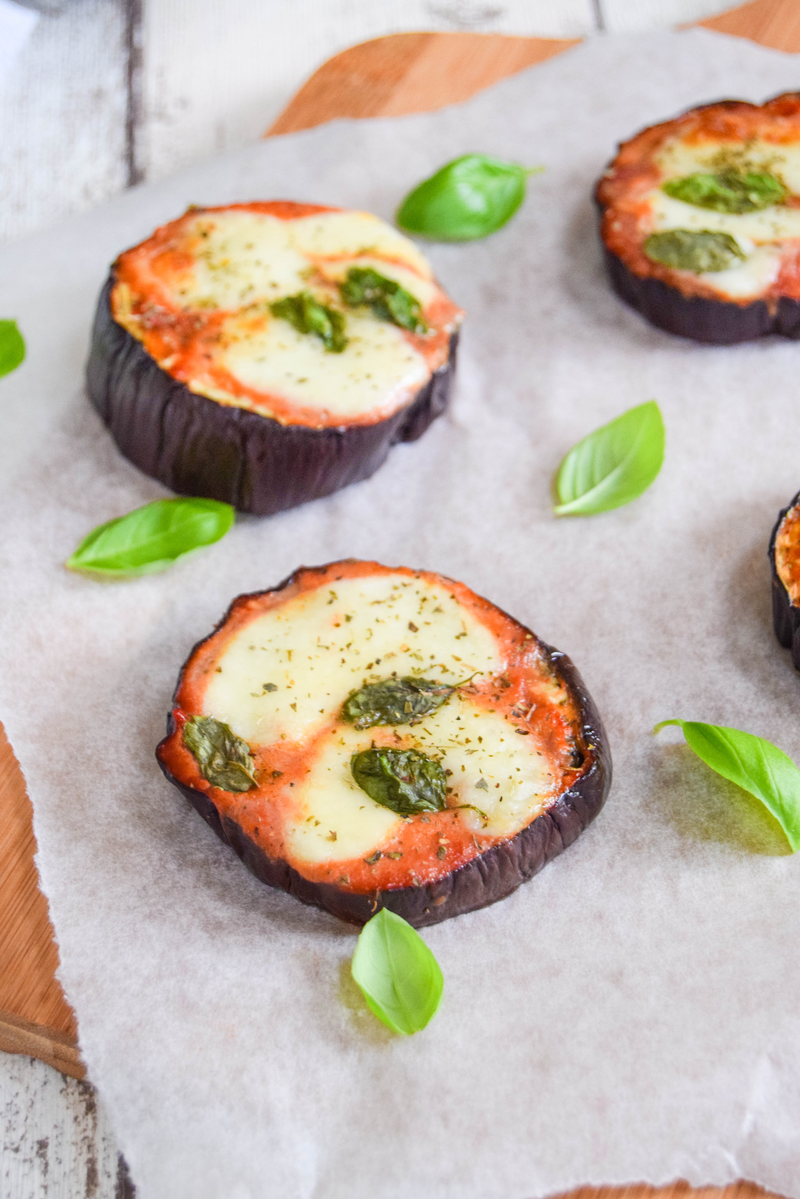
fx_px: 2750
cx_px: 400
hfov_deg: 16.6
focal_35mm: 82
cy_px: 600
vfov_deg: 24.6
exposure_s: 1/60
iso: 1600
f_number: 5.6
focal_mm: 55
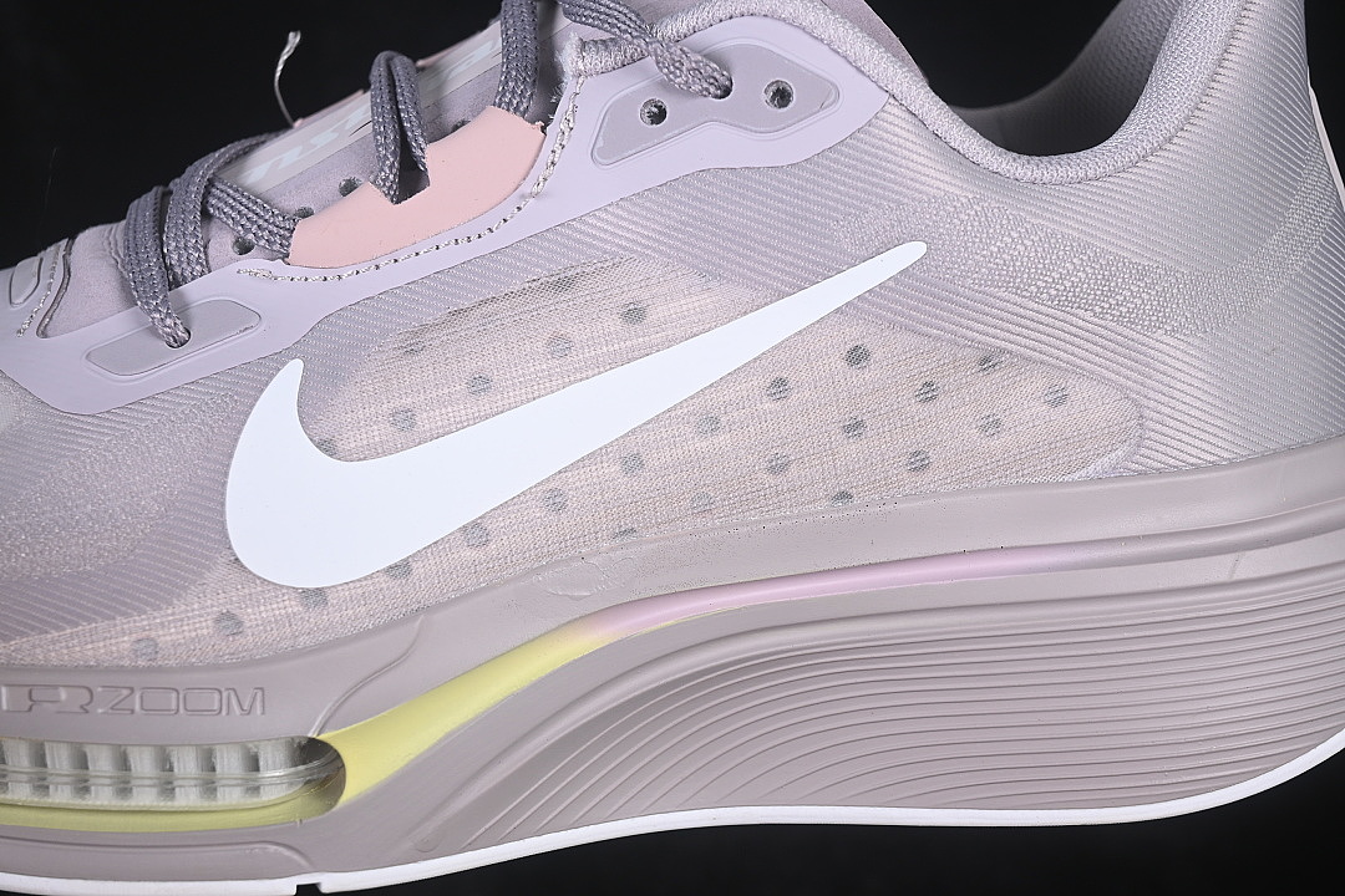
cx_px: 672
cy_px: 448
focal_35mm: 75
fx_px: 2802
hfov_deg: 27.0
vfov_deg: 18.2
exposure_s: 1/80
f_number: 7.1
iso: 160
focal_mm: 50
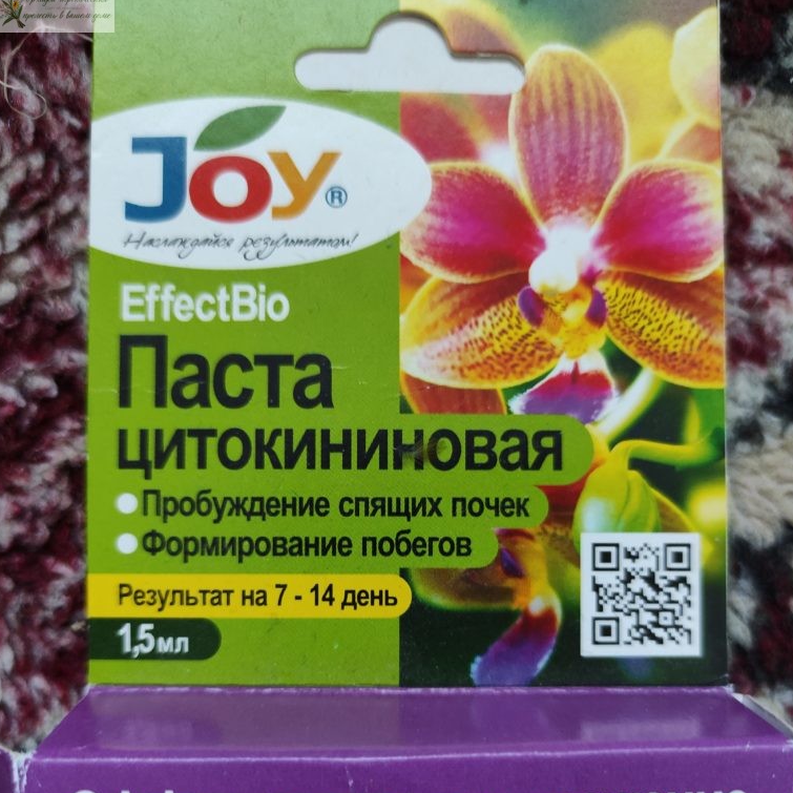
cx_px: 398
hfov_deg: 54.0
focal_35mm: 30
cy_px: 519
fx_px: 778
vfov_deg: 53.1
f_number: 1.89
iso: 1488
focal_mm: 5.43
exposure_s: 1/33
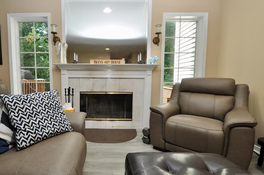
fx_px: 124
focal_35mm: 17
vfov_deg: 70.2
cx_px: 116
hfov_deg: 92.9
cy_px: 89
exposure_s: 1/30
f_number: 7.1
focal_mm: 10
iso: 640
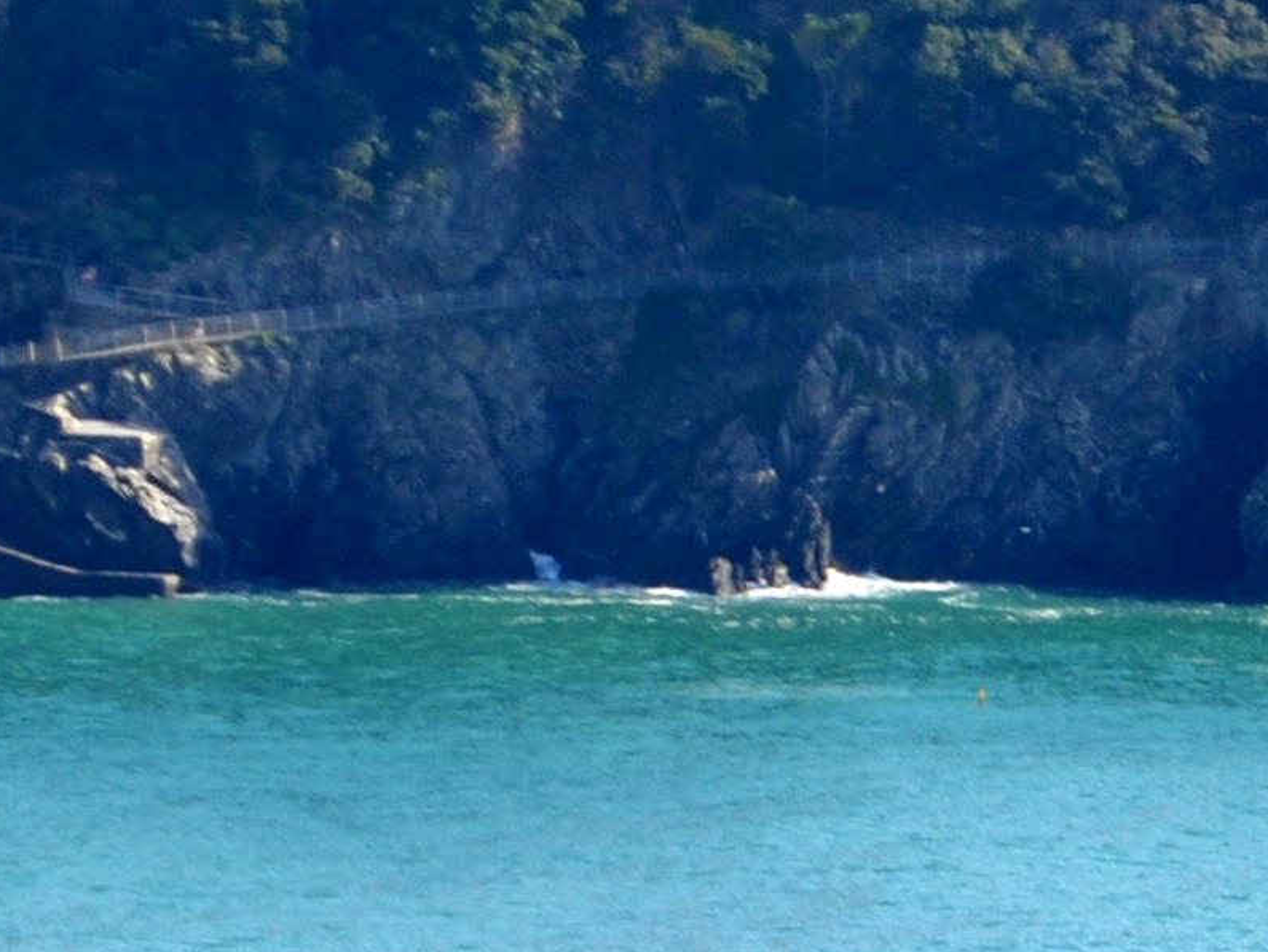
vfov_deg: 1.6
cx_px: 2558
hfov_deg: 2.1
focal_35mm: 919
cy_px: -242
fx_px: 33679
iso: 100
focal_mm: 110
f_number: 7.1
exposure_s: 1/200
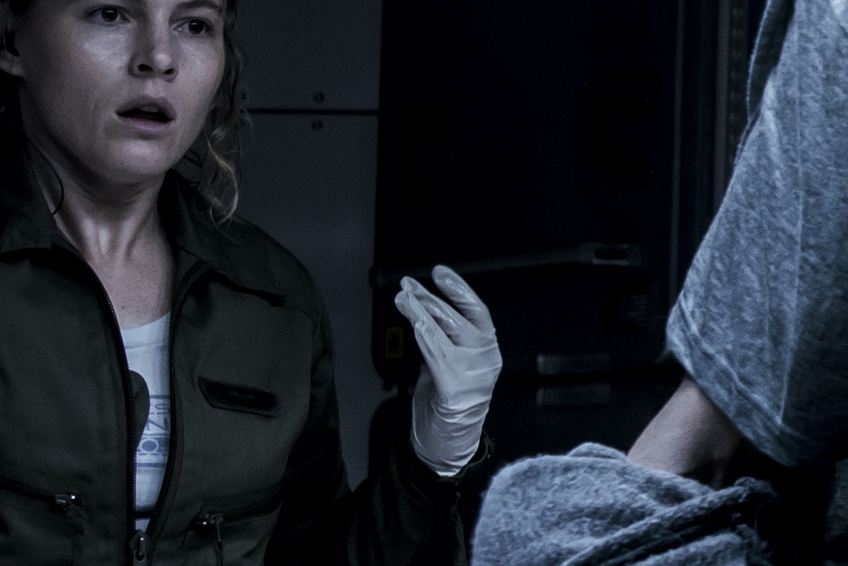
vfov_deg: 7.8
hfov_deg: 11.1
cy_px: 386
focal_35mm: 176
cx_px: 1408
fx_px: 4146
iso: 1250
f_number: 3.5
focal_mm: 24
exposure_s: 1/160
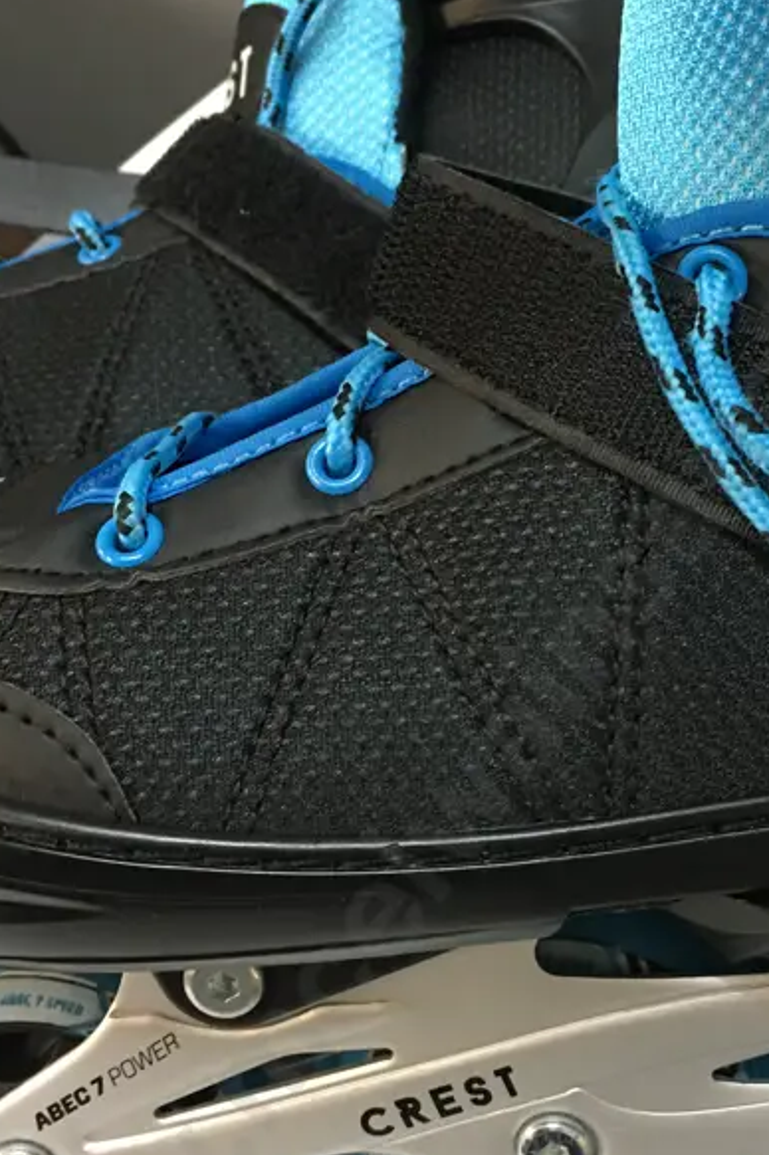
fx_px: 1700
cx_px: 620
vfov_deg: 37.5
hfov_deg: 25.0
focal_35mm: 53
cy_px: 602
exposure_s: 1/17
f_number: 2.2
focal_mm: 4.15
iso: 100
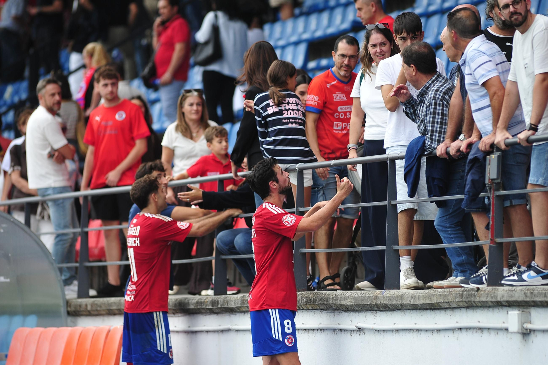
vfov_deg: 4.6
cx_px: 274
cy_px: 182
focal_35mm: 300
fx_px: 4564
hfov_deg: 6.9
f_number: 3.5
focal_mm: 300
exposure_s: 1/1000
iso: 500
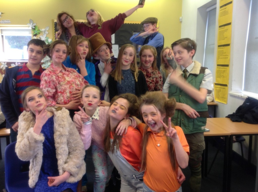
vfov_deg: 40.6
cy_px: 96
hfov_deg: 52.7
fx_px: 260
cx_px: 129
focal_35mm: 35
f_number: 2.4
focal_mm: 4.28
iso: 80
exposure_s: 1/17
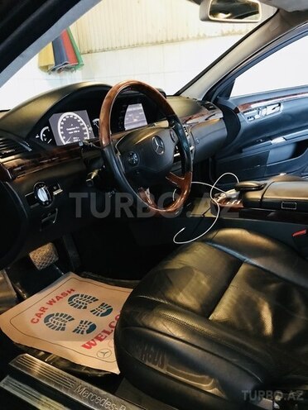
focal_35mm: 28
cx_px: 154
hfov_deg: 49.7
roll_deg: +2.6
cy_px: 205
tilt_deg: -20.2
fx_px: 332
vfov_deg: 63.4
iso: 100
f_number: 1.8
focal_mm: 3.99
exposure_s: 1/5
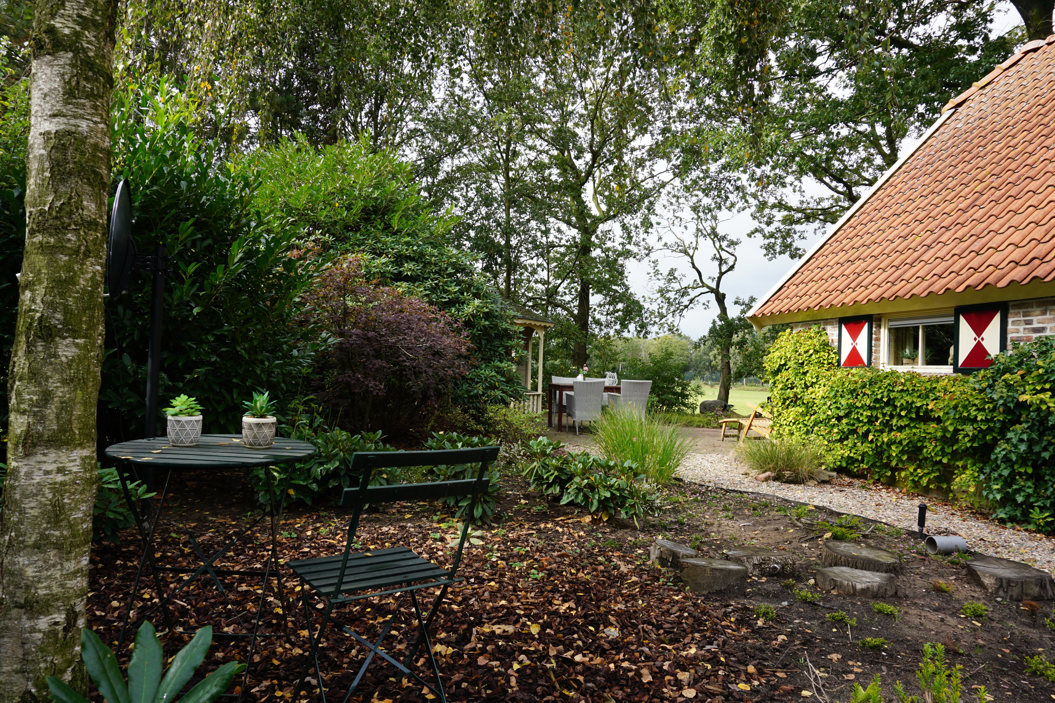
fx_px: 703
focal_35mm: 24
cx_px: 528
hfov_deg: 73.7
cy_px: 352
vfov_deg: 53.1
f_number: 8
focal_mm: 16
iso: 100
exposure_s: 1/80
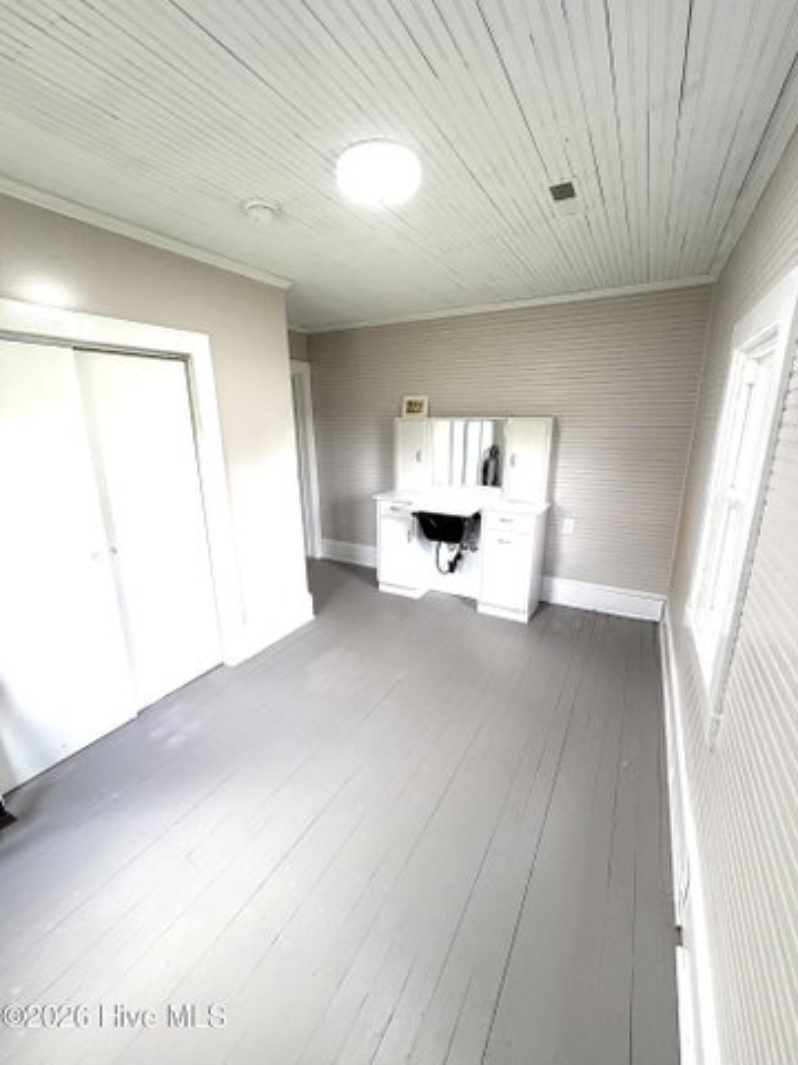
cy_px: 532
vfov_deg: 102.1
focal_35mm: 14
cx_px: 399
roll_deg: +1.5
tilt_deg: -14.8
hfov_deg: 85.7
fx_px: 430
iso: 160
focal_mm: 2.22
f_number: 2.2
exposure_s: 1/120
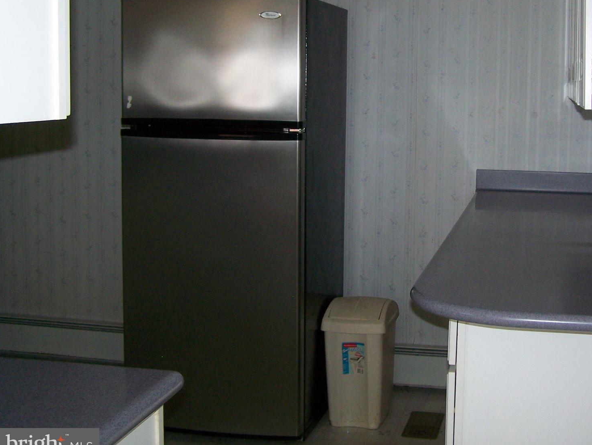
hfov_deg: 35.7
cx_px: 411
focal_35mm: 53
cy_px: 151
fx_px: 907
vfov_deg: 27.4
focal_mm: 6.3
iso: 160
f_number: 2.8
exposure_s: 1/60
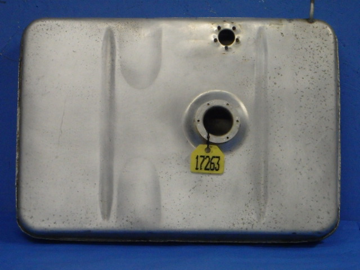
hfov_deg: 14.1
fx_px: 1456
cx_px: 180
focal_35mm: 140
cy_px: 135
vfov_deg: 10.6
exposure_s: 1/60
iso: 1600
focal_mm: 25
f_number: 5.9
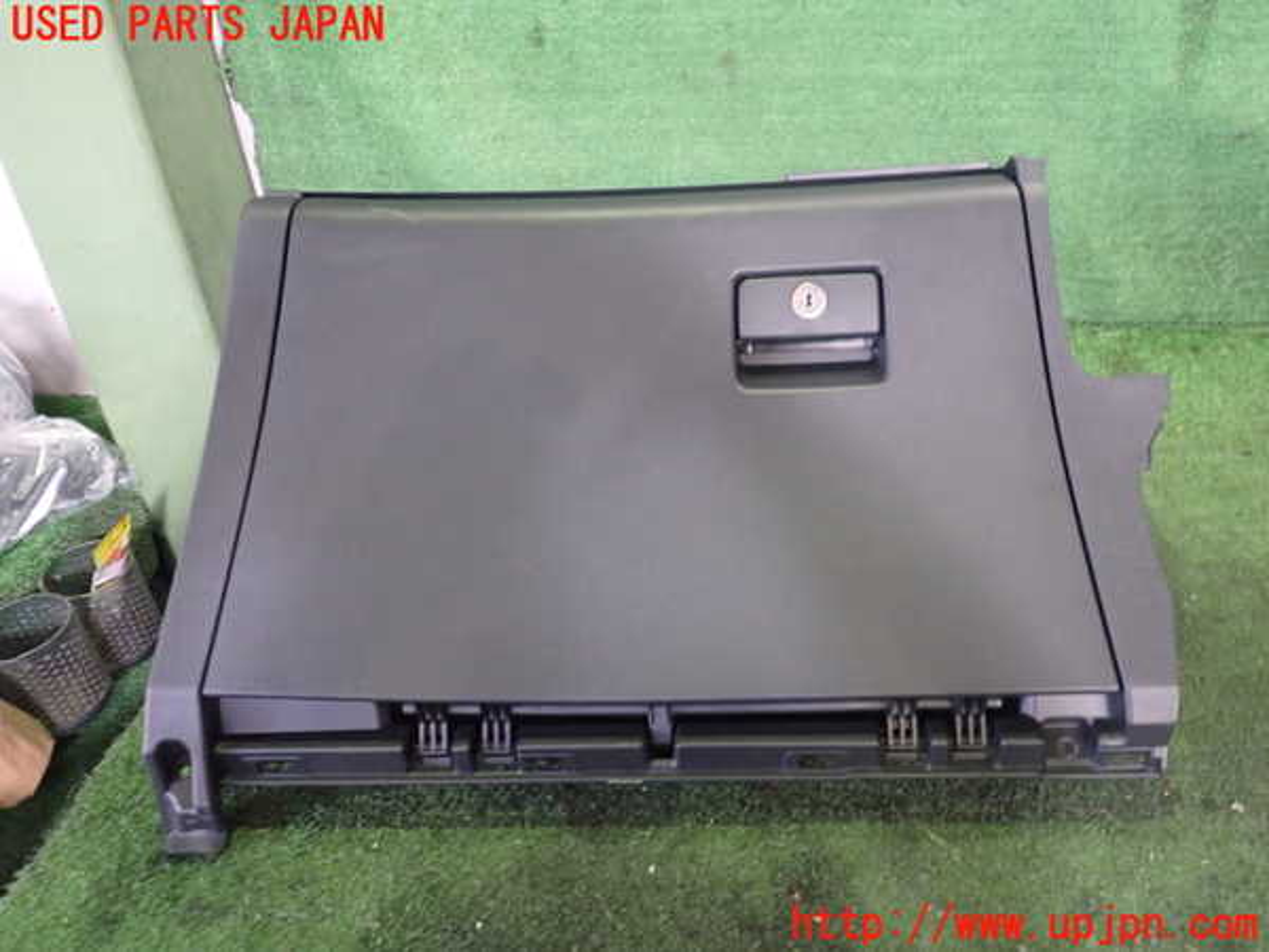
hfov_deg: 60.0
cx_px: 634
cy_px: 476
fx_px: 1100
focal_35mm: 30
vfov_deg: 46.8
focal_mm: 5.4
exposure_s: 1/30
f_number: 2.3
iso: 640
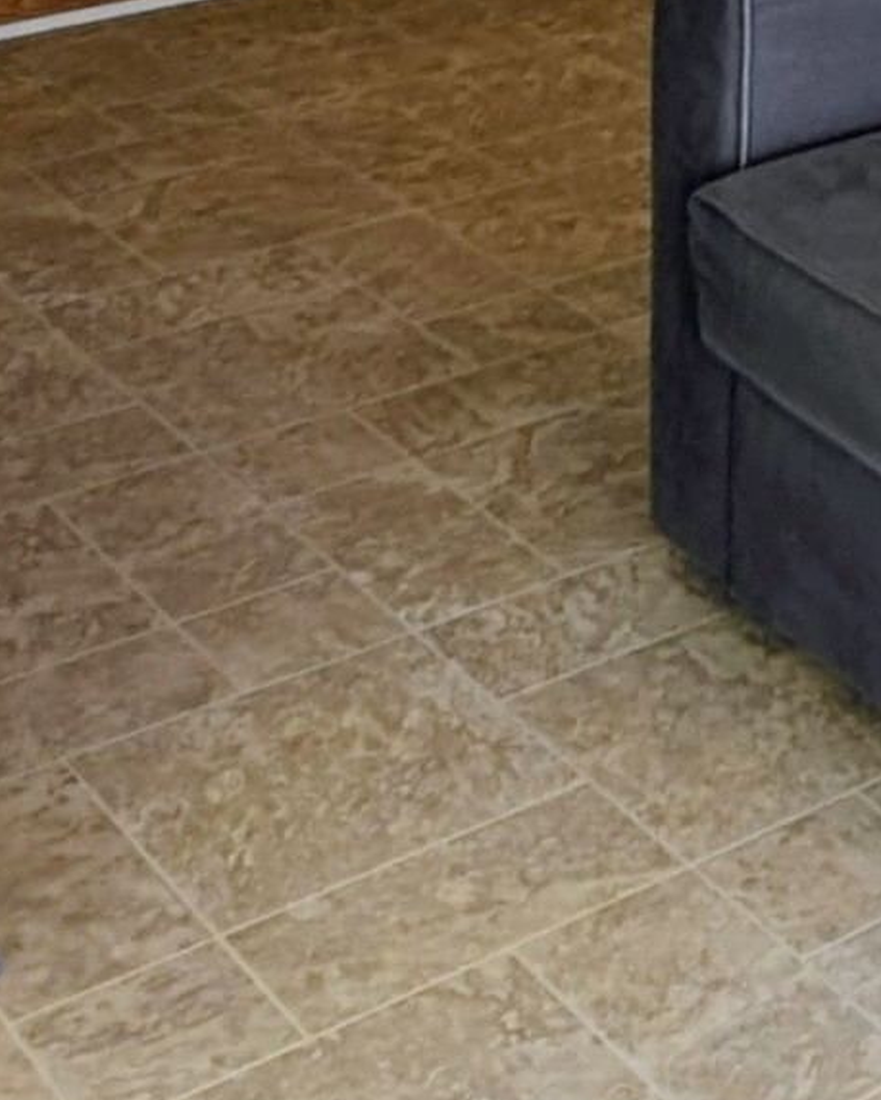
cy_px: -736
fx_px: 2606
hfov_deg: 17.6
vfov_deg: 19.4
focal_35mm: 80
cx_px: 1251
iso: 43
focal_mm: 2.23
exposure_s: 1/137
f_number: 1.95
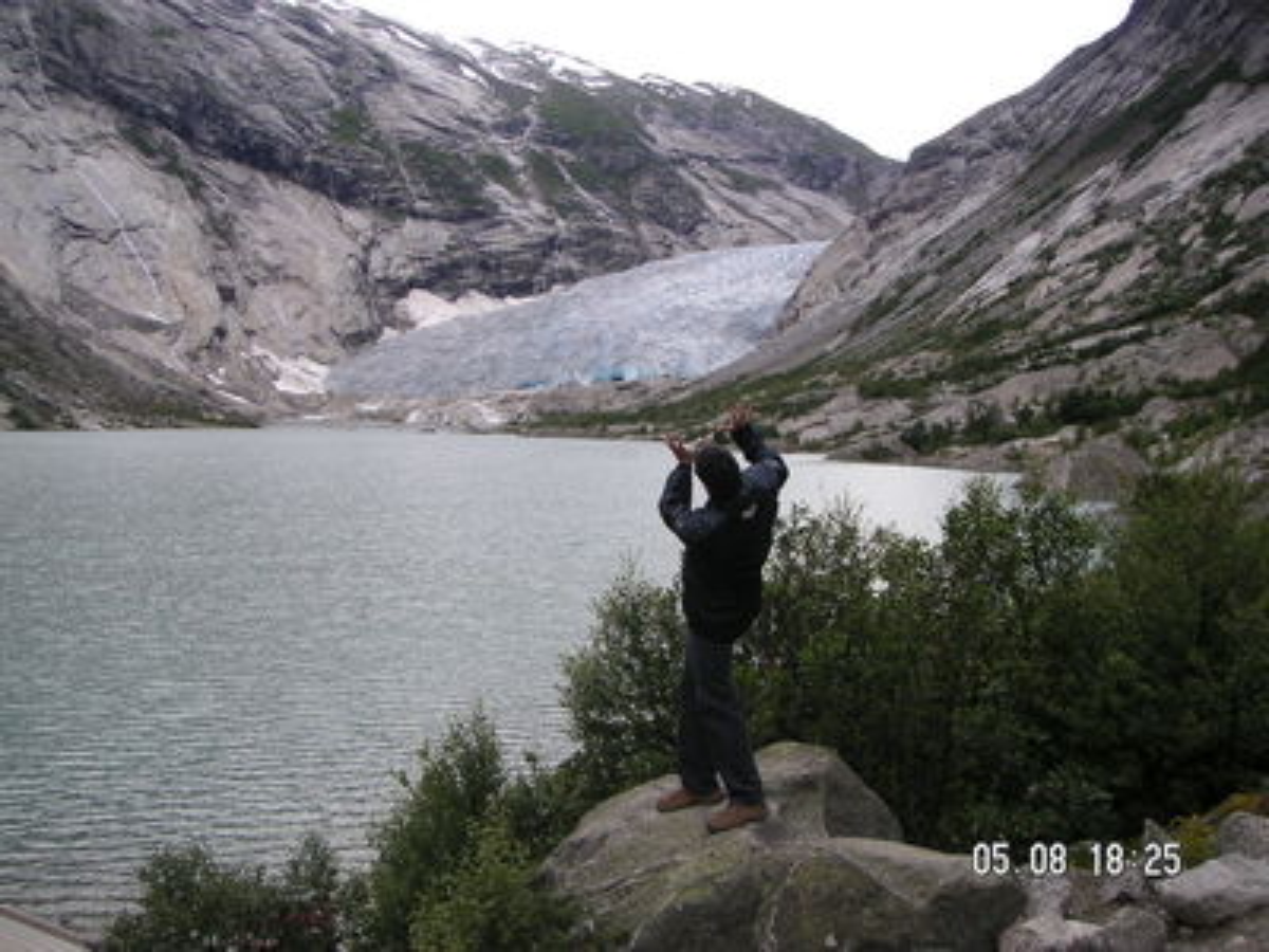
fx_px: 1393
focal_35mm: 38
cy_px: 476
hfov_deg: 49.0
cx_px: 634
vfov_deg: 37.7
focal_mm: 6
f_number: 2.8
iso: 50
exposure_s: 1/125
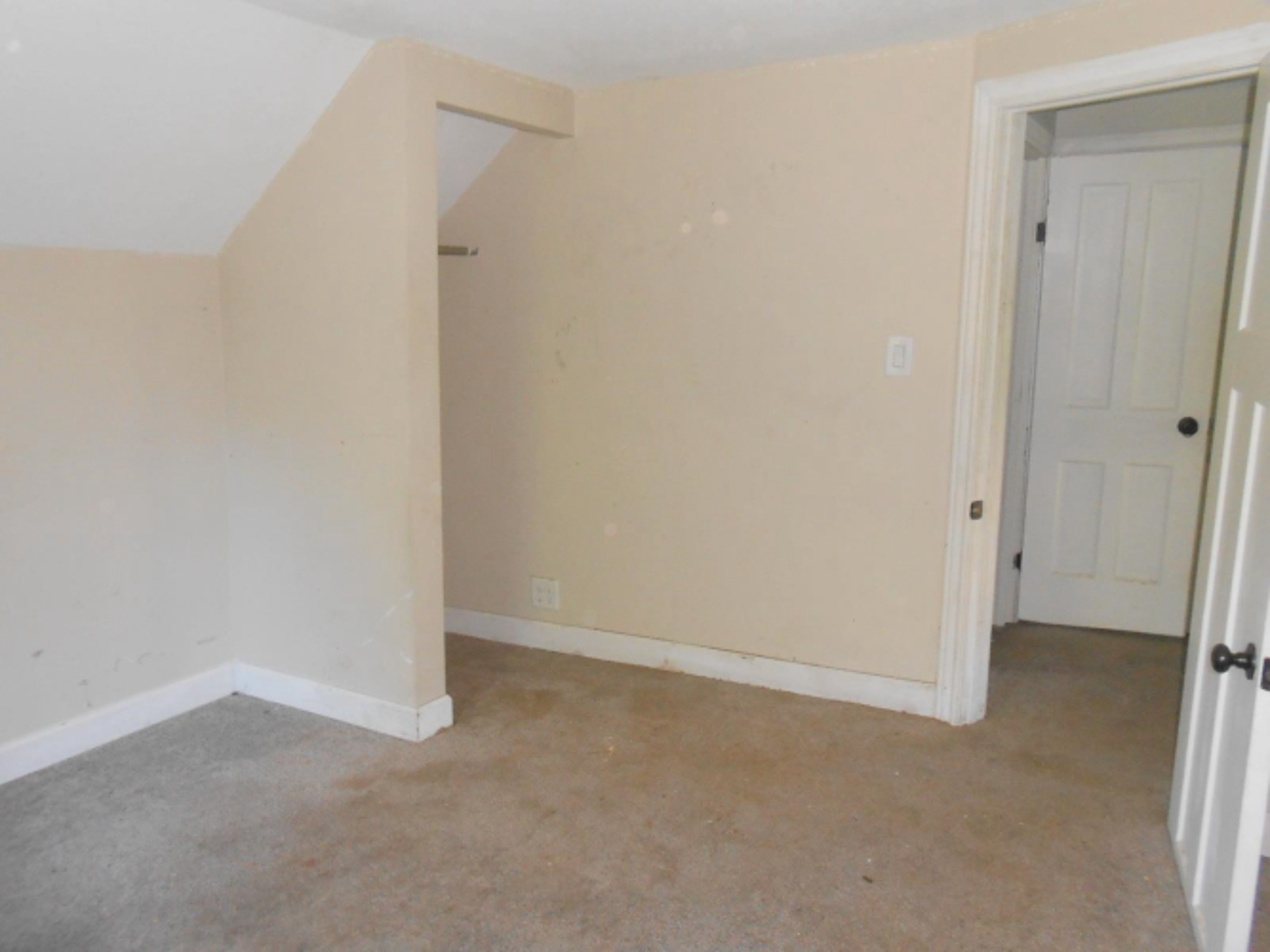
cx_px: 635
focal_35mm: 26
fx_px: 954
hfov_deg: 67.3
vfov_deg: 53.0
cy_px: 476
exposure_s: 1/25
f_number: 3.5
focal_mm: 4.6
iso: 250
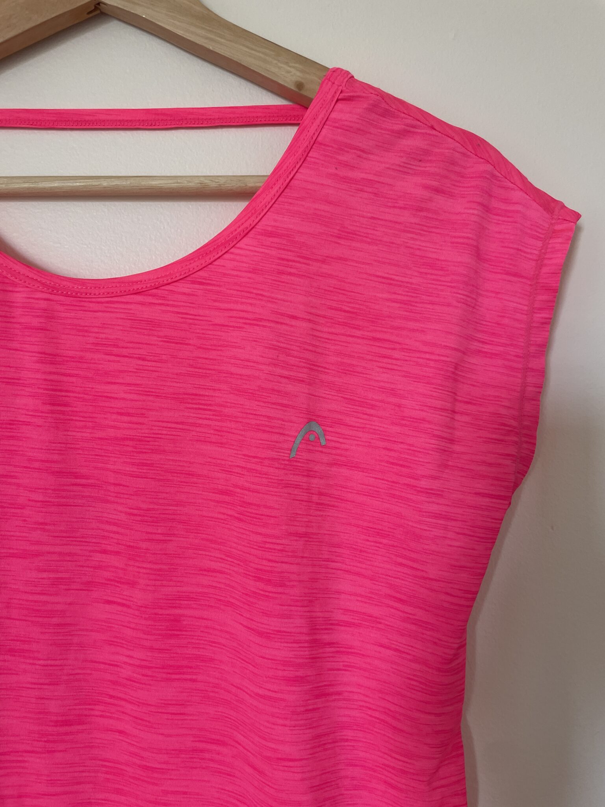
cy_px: 404
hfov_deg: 53.1
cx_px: 302
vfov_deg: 67.3
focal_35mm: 26
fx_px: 606
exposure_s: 1/109
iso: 125
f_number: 1.6
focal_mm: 4.2
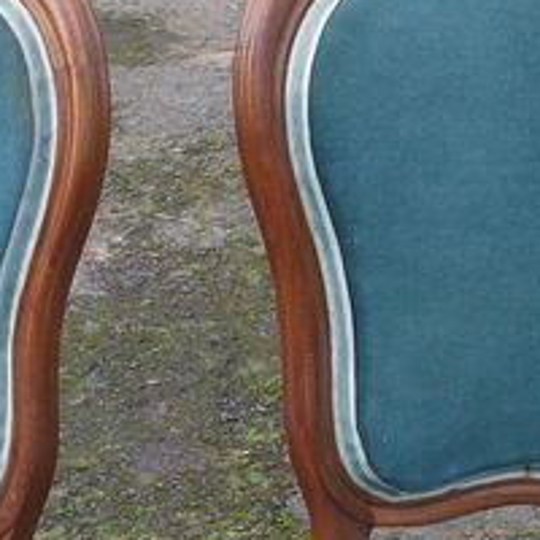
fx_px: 2418
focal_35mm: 137
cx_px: 216
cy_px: 613
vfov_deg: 12.5
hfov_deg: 12.7
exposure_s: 1/308
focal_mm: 5.7
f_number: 2.9
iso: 80
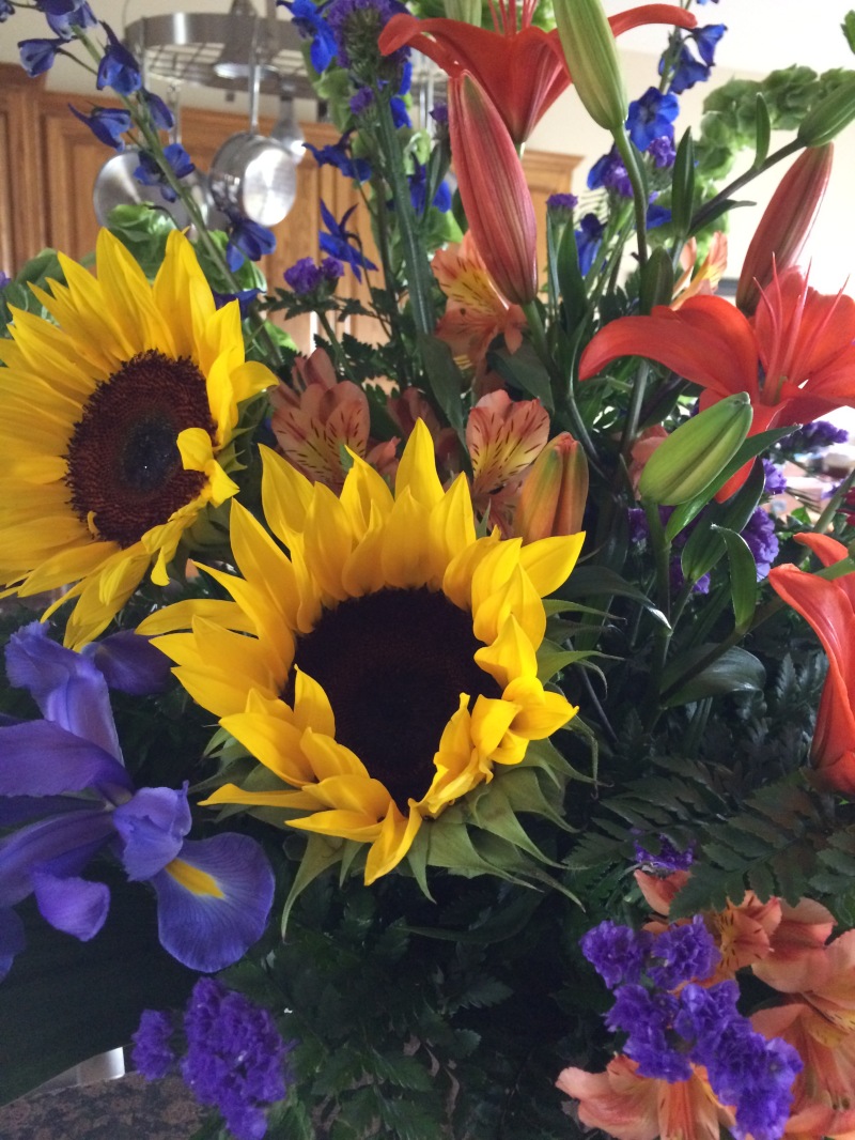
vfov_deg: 61.6
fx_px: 955
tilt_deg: -9.5
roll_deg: +1.1
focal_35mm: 29
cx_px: 428
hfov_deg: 48.2
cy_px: 570
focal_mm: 4.15
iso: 320
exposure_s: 1/30
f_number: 2.2
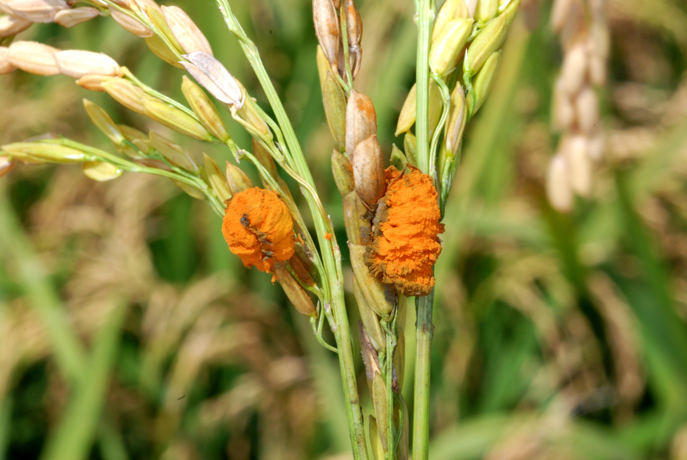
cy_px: 230
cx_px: 344
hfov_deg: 22.6
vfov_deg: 15.2
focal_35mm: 90
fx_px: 1720
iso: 400
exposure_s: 1/100
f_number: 32
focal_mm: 60
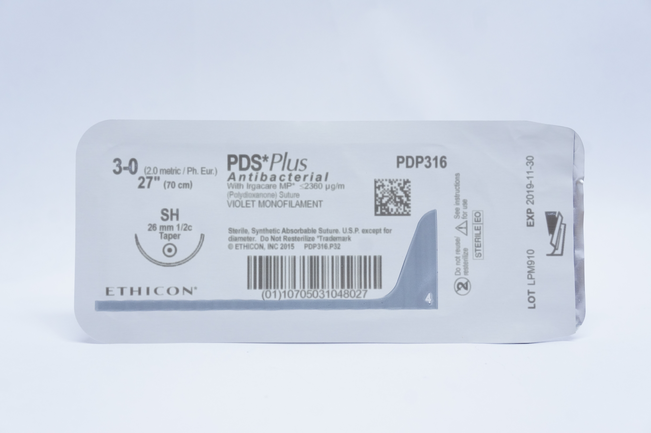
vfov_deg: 25.7
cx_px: 326
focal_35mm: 52
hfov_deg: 37.9
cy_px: 216
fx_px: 948
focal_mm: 35
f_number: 7.1
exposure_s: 1/40
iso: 800
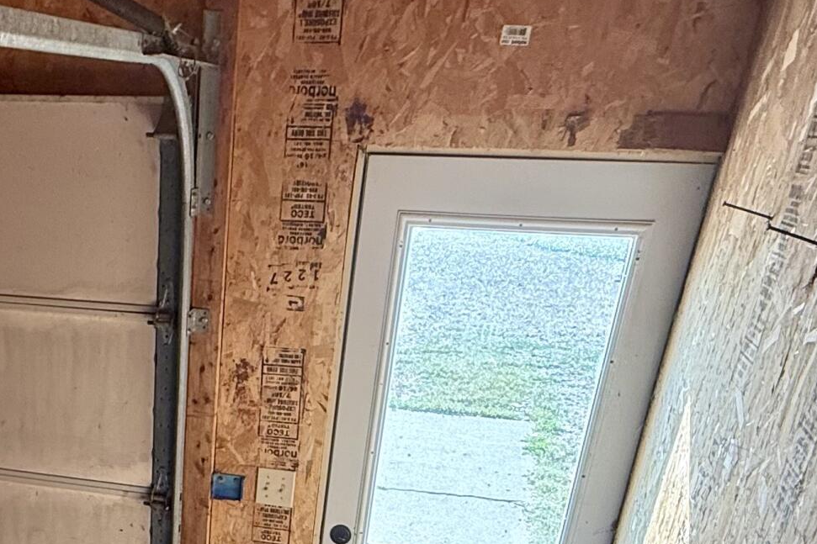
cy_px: 693
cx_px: 130
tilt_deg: -29.6
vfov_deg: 25.9
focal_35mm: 45
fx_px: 1021
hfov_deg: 41.2
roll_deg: -1.6
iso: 100
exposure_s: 1/99
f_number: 2.2
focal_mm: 2.22
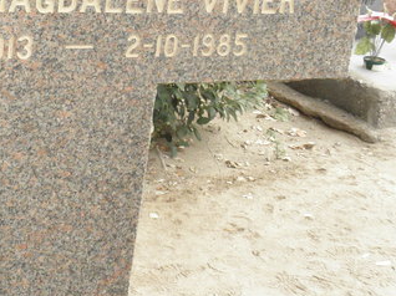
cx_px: -2
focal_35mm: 68
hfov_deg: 27.0
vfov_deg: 20.9
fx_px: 777
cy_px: 5
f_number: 6.3
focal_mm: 4.83
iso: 200
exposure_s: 1/250
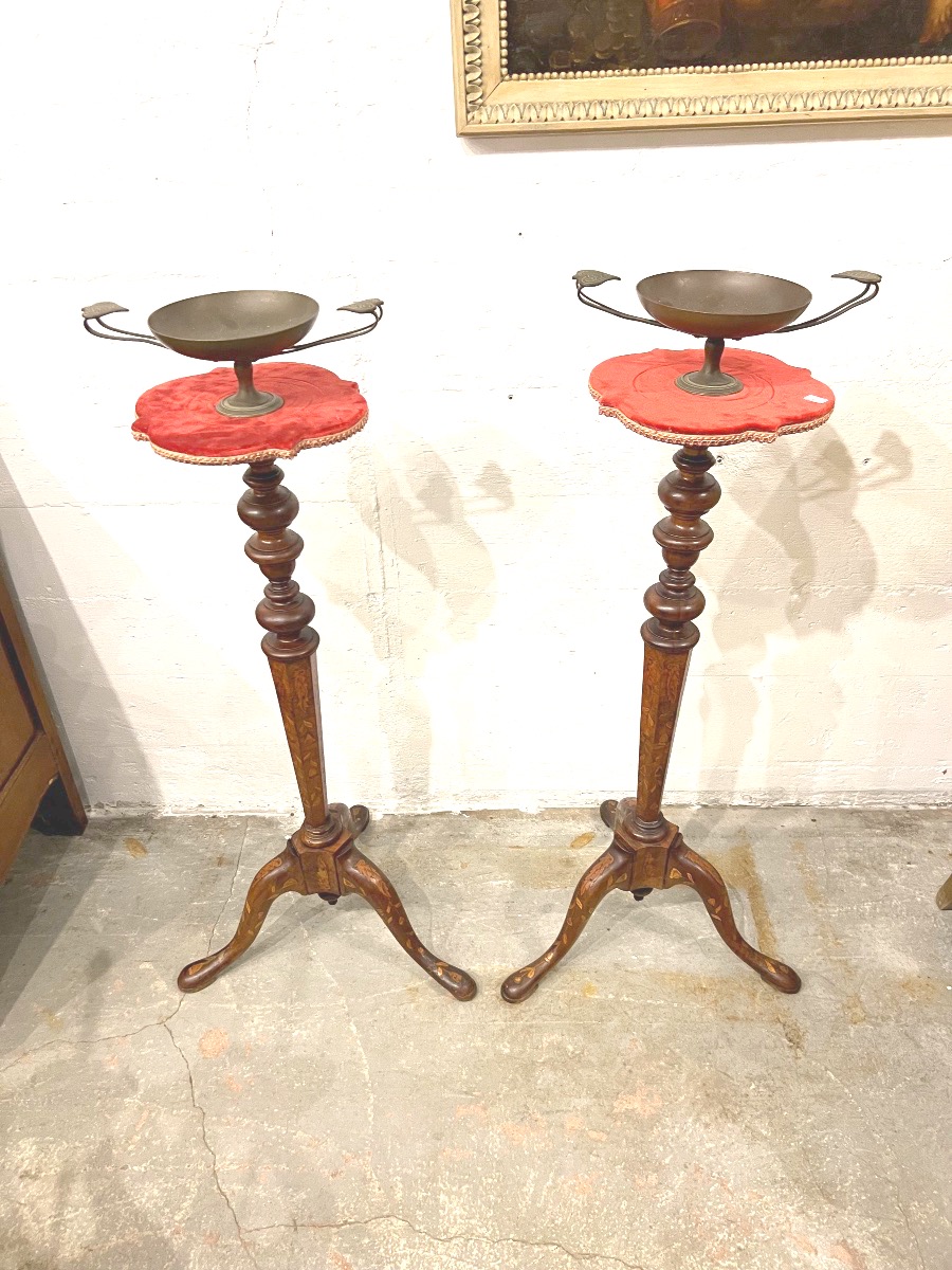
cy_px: 635
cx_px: 476
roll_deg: +3.5
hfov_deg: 53.1
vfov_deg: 67.3
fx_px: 953
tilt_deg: -35.0
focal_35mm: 26
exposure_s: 1/50
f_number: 1.5
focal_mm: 5.7
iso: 160
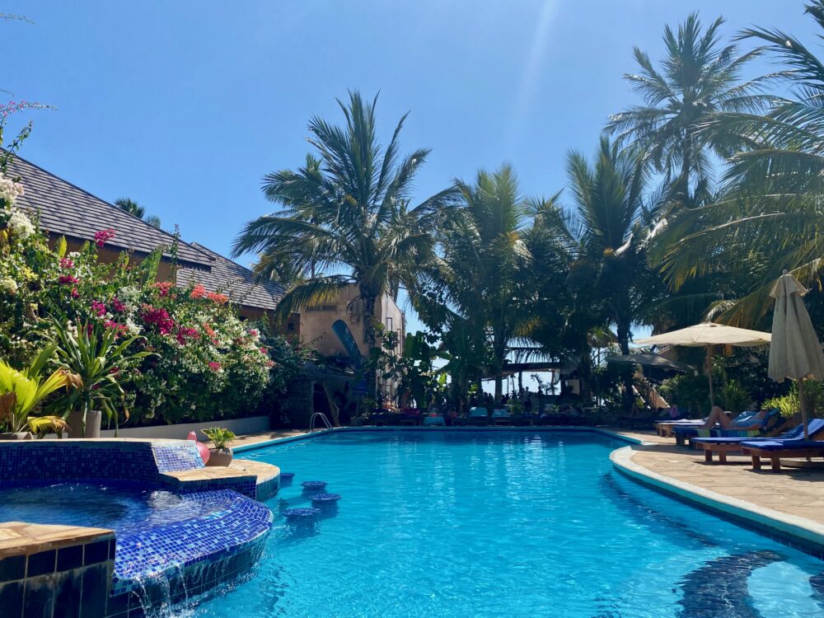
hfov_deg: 67.3
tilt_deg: +7.7
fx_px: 619
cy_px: 309
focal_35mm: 26
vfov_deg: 53.1
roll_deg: +0.6
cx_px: 412
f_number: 1.8
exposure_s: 1/3497
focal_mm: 4.25
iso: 32
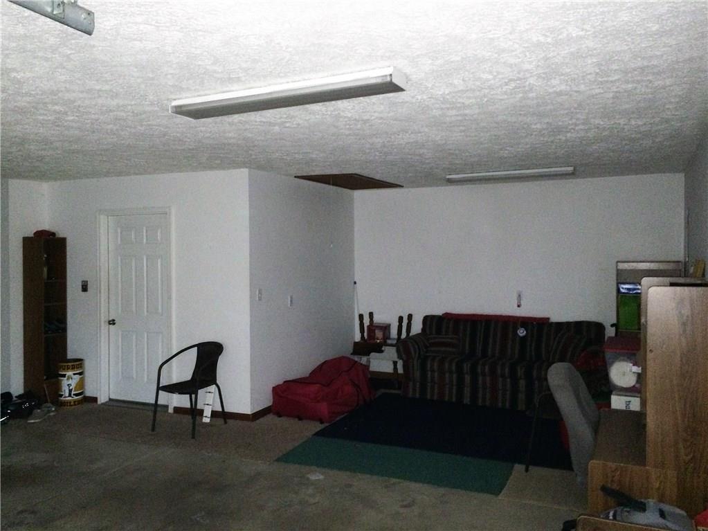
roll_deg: +1.2
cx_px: 354
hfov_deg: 61.7
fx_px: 593
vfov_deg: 48.2
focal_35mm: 29
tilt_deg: +0.0
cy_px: 266
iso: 400
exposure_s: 1/16
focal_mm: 4.15
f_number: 2.2
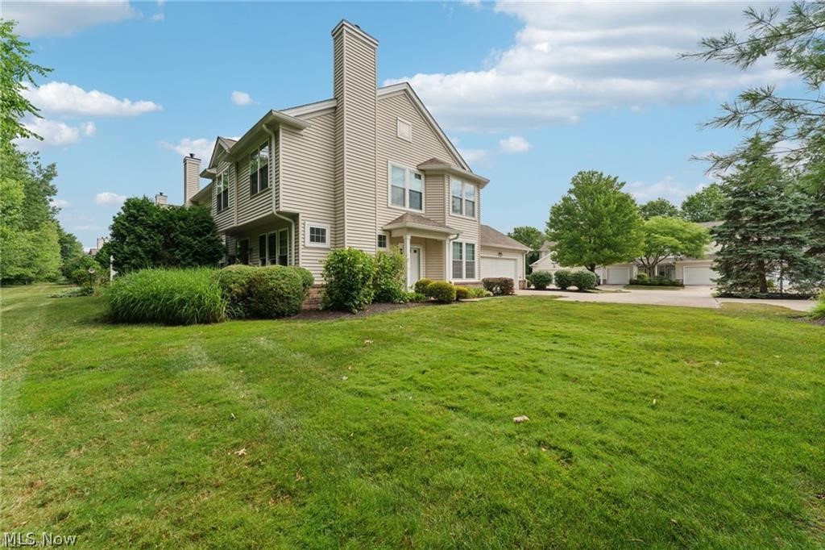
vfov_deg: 81.2
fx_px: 321
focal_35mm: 14
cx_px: 412
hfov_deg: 104.3
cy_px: 275
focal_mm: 14
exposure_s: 1/1600
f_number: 8
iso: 640
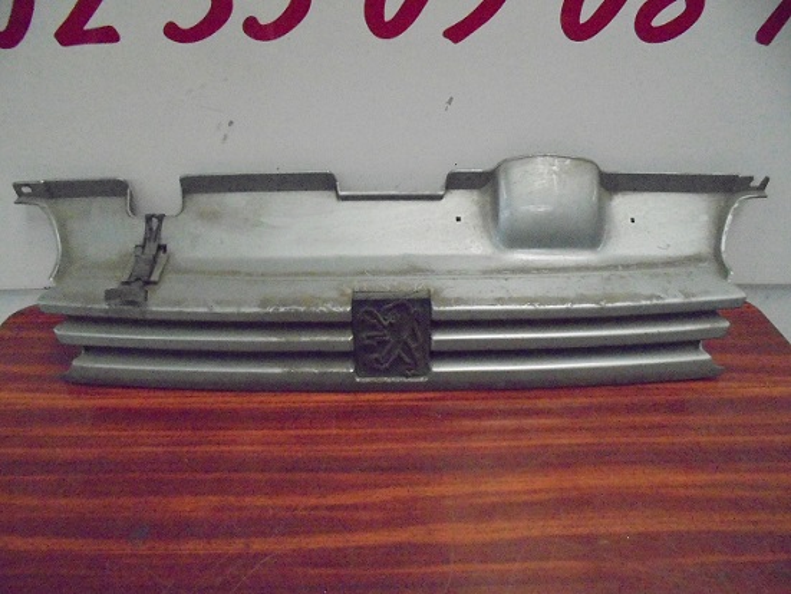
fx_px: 595
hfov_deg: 67.3
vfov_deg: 53.1
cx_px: 396
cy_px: 297
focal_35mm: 26
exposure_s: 1/250
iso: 1600
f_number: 3.5
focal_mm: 4.6
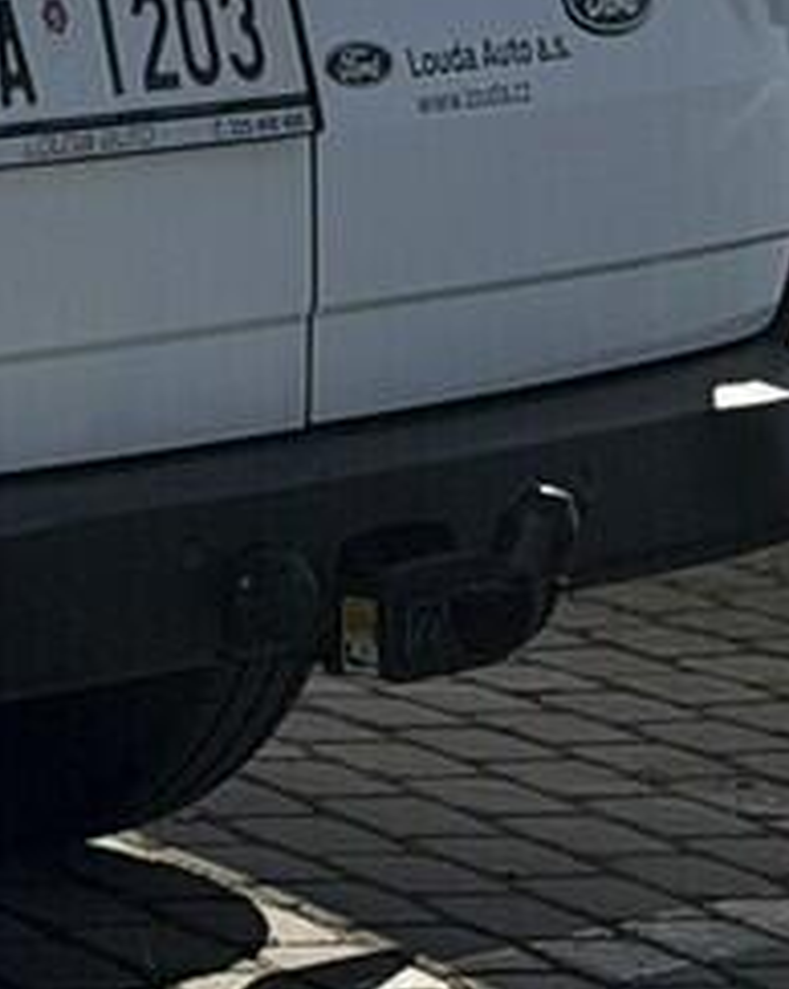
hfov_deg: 5.2
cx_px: -1672
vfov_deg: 6.8
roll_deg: +0.7
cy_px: -712
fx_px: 8125
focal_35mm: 278
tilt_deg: +0.5
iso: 80
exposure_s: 1/7874
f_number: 1.78
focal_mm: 6.76
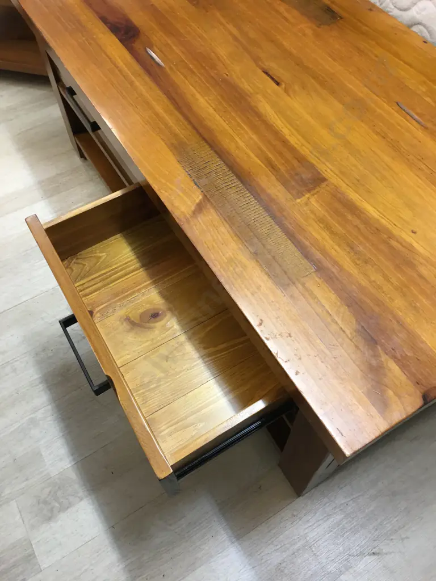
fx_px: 487
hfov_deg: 48.2
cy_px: 290
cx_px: 218
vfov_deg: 61.7
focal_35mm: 29
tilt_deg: -56.9
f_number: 2.2
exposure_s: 1/17
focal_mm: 4.15
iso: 50
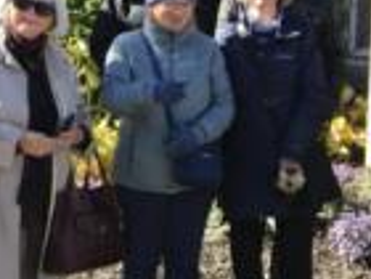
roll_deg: -2.8
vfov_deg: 14.7
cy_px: 65
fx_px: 1072
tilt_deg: +0.4
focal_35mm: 100
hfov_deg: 18.9
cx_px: 400
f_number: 1.8
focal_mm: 3.99
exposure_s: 1/479
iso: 20
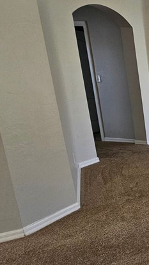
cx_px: 324
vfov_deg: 56.6
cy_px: 133
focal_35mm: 35
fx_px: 246
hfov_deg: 17.4
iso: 160
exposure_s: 1/60
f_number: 2.2
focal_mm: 2.2
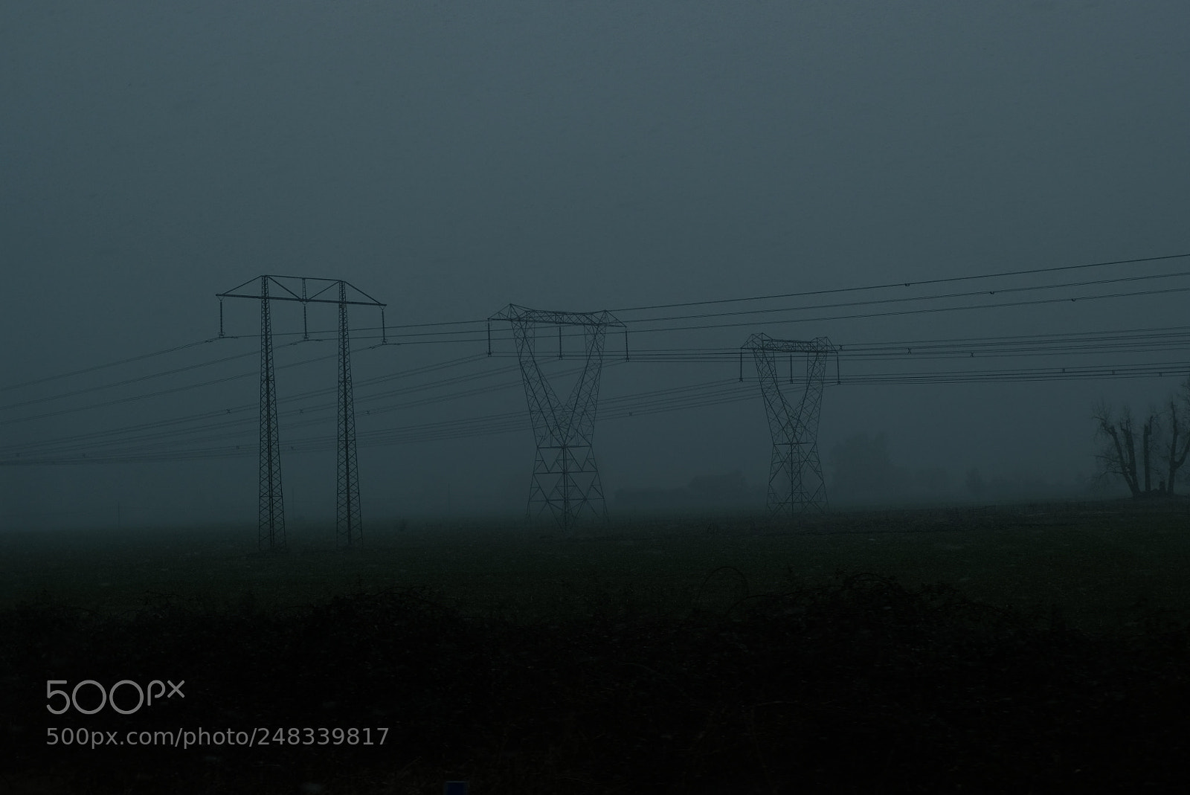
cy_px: 398
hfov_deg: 34.5
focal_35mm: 58
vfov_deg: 23.4
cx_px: 595
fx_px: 1918
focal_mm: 38.7
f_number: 5.3
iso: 200
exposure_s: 1/1000
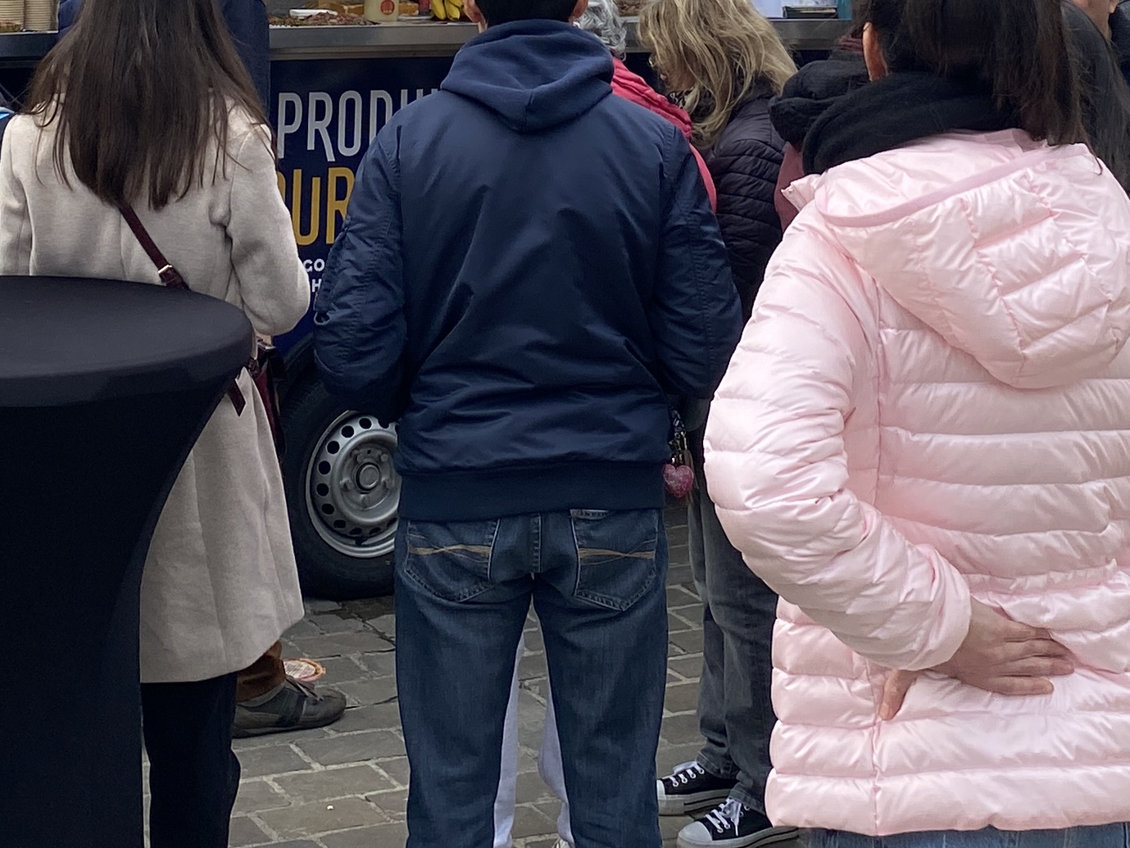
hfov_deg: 25.6
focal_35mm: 76
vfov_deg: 17.8
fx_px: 2482
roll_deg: -1.3
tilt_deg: +6.5
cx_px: 502
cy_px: -336
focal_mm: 4.25
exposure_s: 1/1779
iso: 32
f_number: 1.8
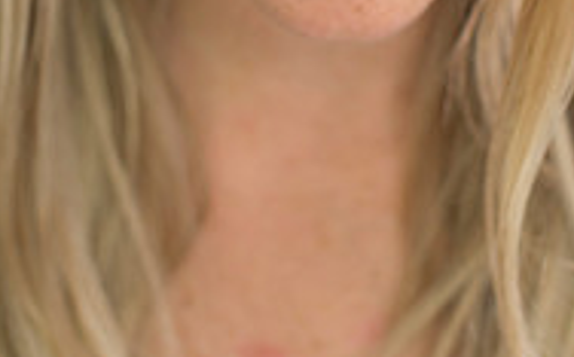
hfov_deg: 17.1
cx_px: 321
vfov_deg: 10.2
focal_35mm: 122
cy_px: -253
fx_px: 1906
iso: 200
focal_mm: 50
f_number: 3.5
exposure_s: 1/400
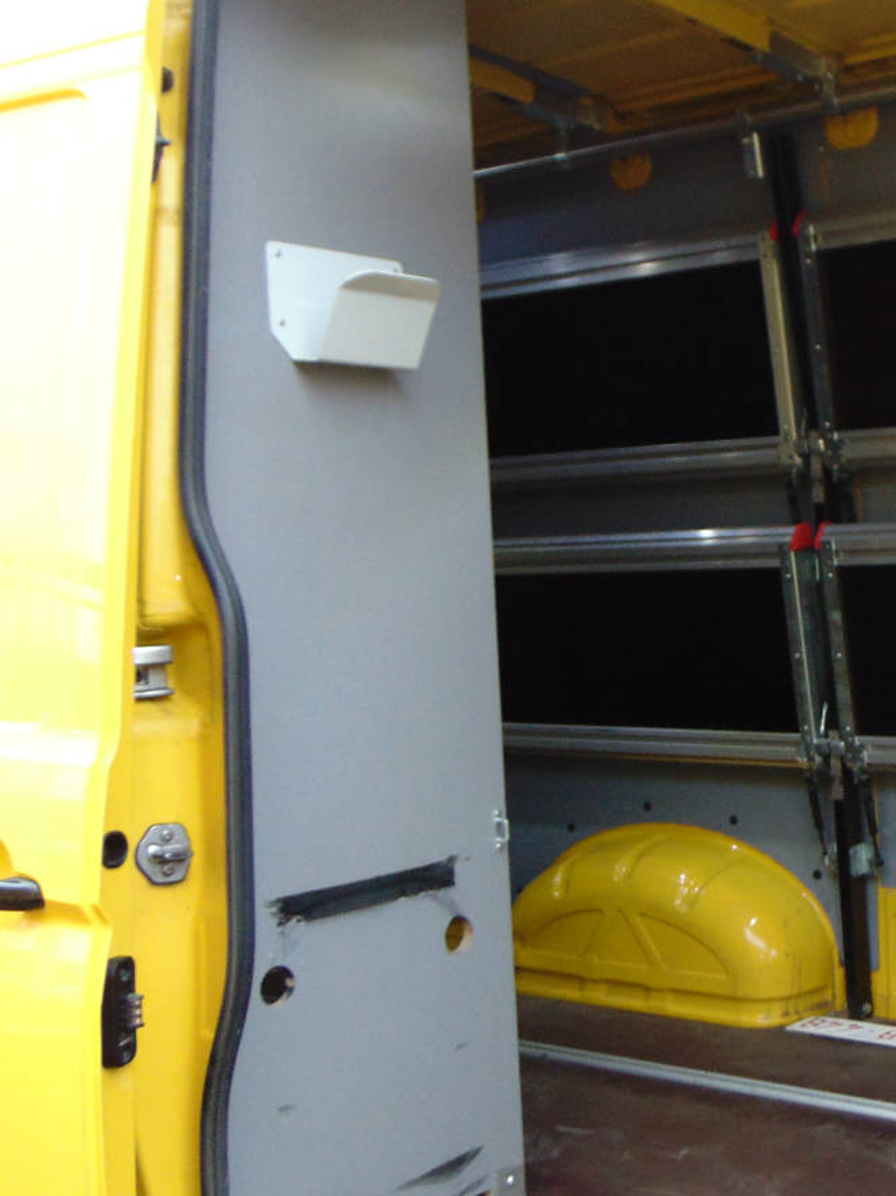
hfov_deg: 29.6
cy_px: 679
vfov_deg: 41.2
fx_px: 1588
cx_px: 874
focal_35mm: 46
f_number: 3
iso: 200
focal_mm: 4.5
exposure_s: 1/30
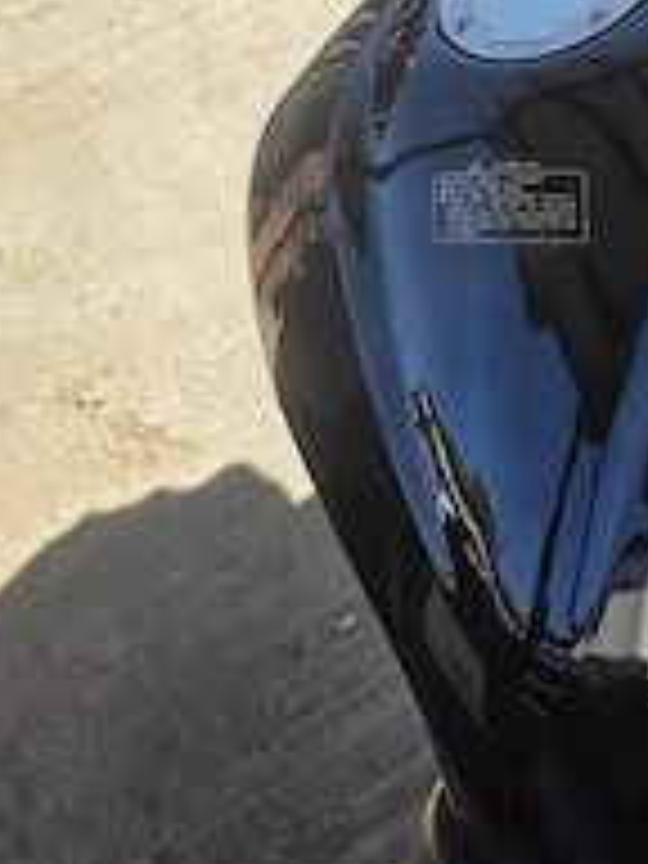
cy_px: 32
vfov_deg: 36.3
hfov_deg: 29.7
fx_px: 1198
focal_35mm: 48
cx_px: 495
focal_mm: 6.3
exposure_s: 1/2000
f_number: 1.7
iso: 80
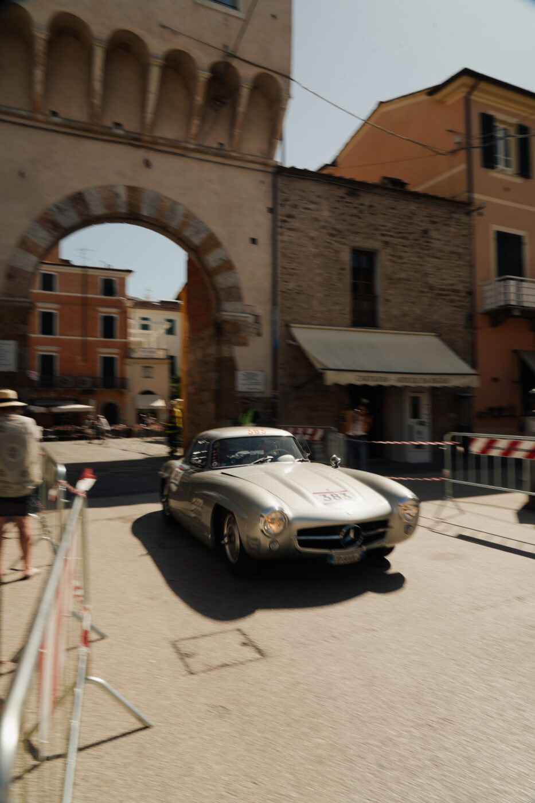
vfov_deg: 73.8
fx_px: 535
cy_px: 402
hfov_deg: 53.1
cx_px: 268
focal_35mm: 24
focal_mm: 24
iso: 100
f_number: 14
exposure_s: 1/50
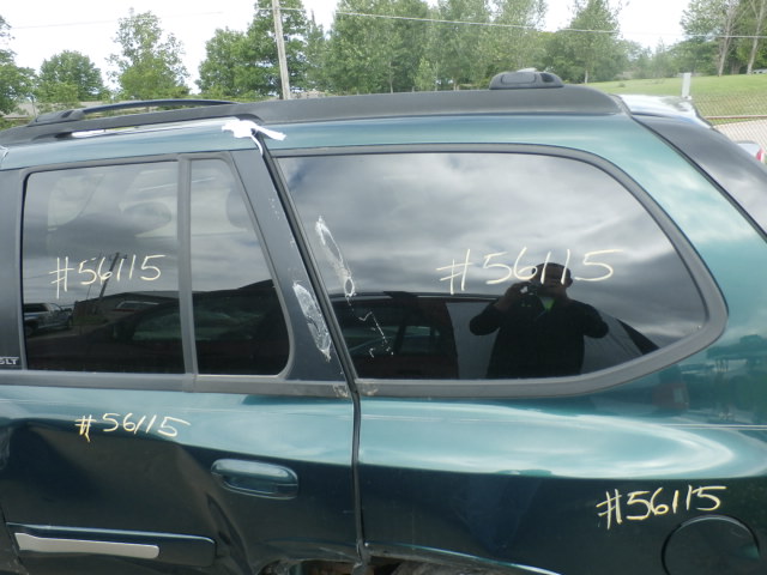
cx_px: 384
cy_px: 288
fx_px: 554
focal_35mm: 25
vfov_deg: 54.9
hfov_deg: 69.4
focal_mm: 4.5
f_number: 3
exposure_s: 1/320
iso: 100
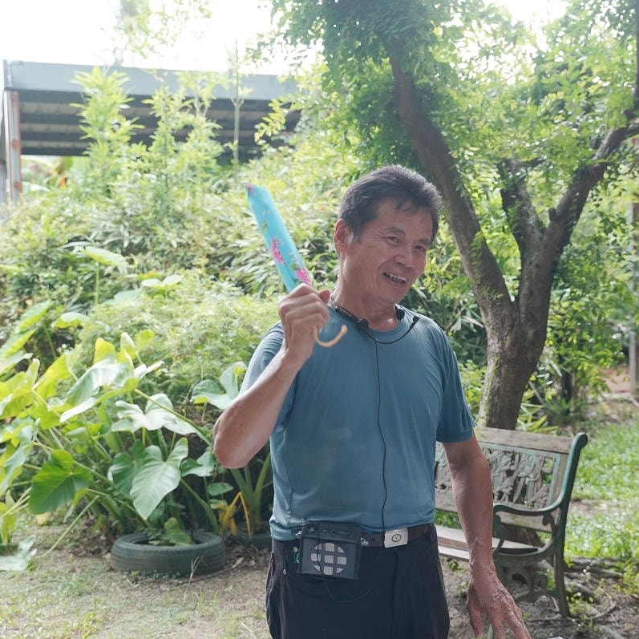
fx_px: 1149
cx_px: 386
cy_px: 319
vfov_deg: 31.1
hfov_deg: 31.0
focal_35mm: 55
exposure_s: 1/160
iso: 800
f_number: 4
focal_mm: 43
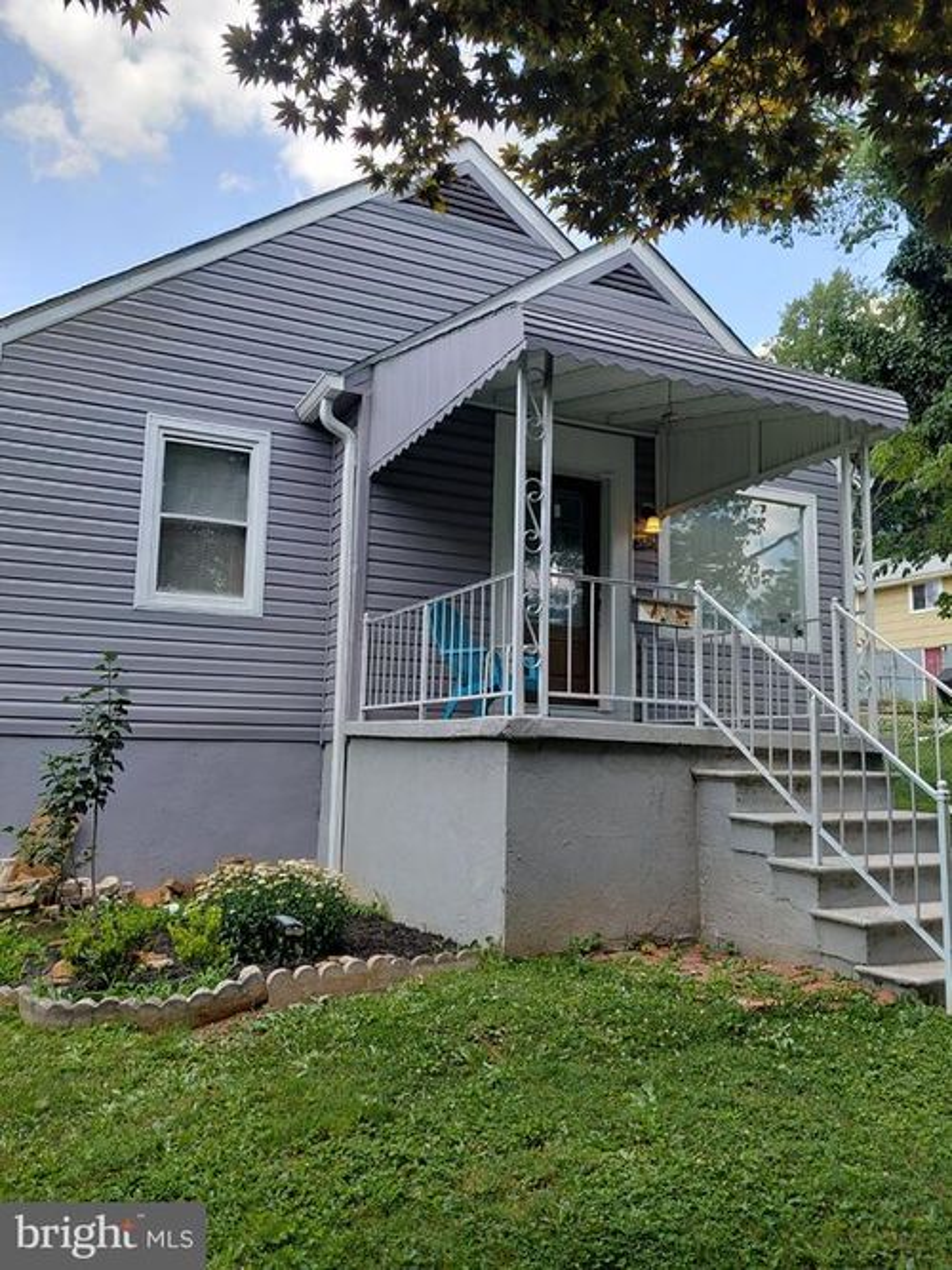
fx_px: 917
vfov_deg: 69.4
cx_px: 476
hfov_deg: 54.9
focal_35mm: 25
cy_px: 635
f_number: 1.8
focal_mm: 4.69
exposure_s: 1/586
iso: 50
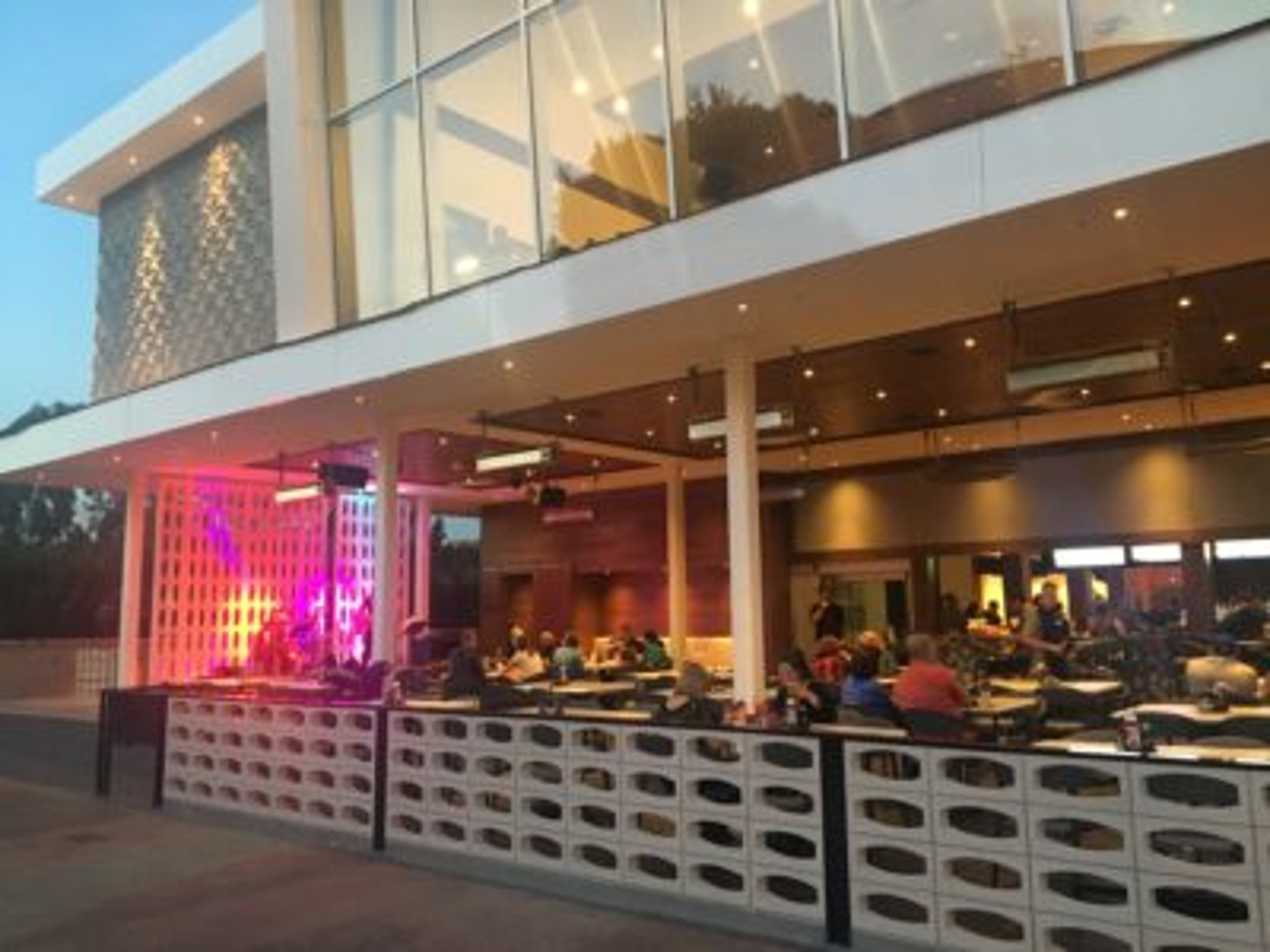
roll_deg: +0.7
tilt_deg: +7.2
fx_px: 1064
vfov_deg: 48.2
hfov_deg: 61.7
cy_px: 476
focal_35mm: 29
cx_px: 635
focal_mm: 4.15
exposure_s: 1/17
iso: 200
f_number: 2.2
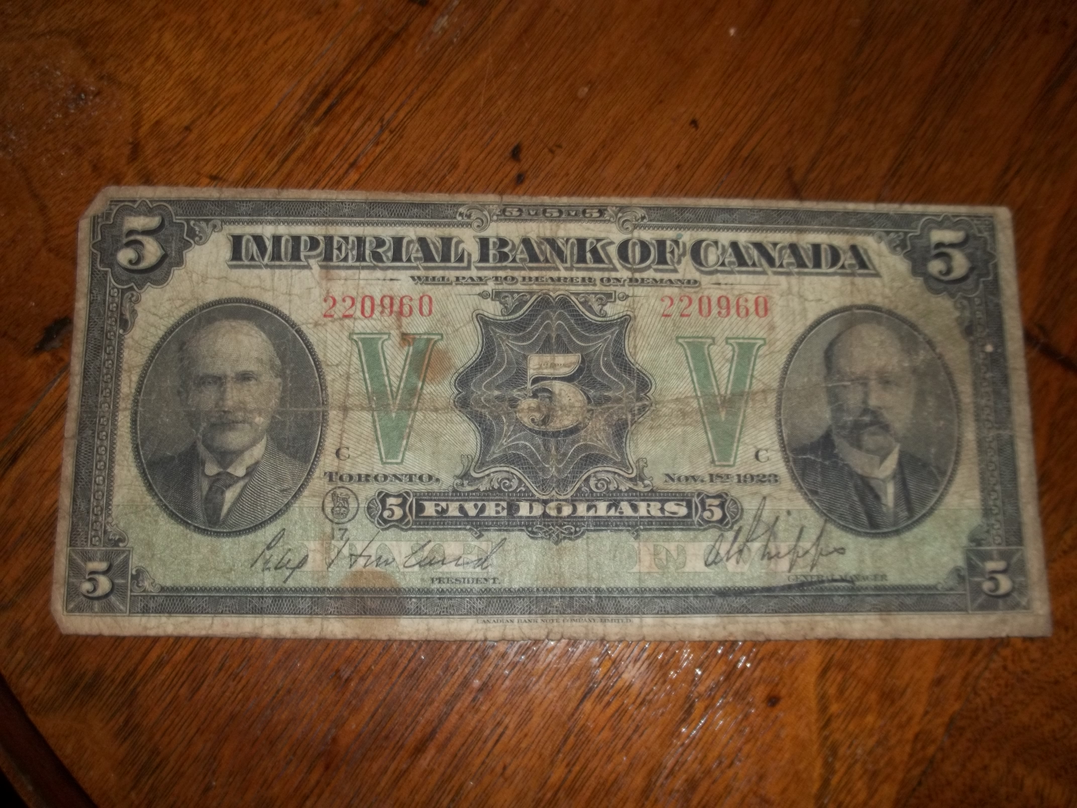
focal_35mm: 33
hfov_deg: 55.4
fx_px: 1027
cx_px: 538
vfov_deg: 42.9
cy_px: 404
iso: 64
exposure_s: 1/30
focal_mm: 5.9
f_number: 3.3
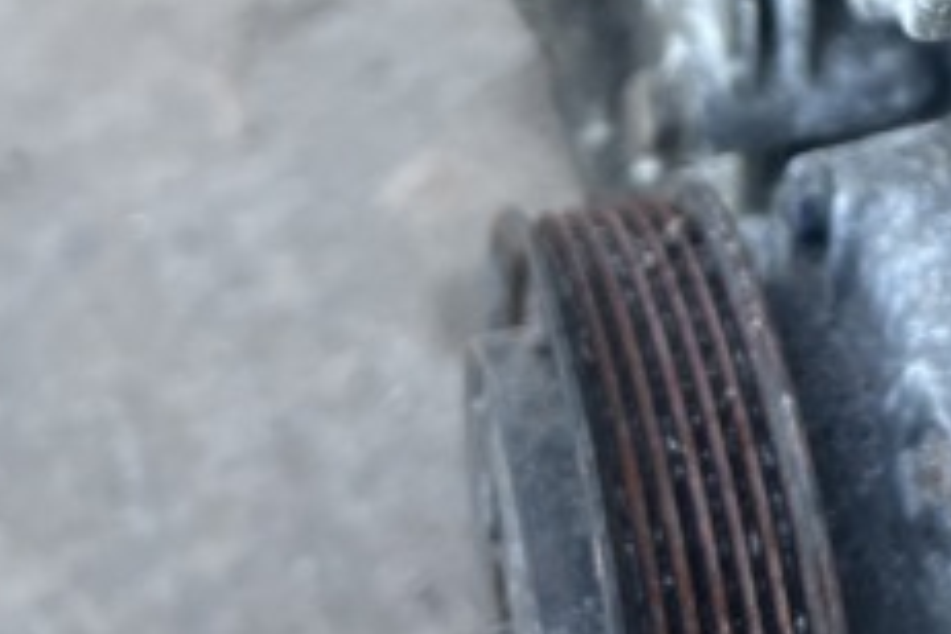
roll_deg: -0.2
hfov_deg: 25.0
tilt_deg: -30.1
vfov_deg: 16.5
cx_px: 1066
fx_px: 1981
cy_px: -319
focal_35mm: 75
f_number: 1.5
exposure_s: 1/121
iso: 80
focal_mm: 5.7
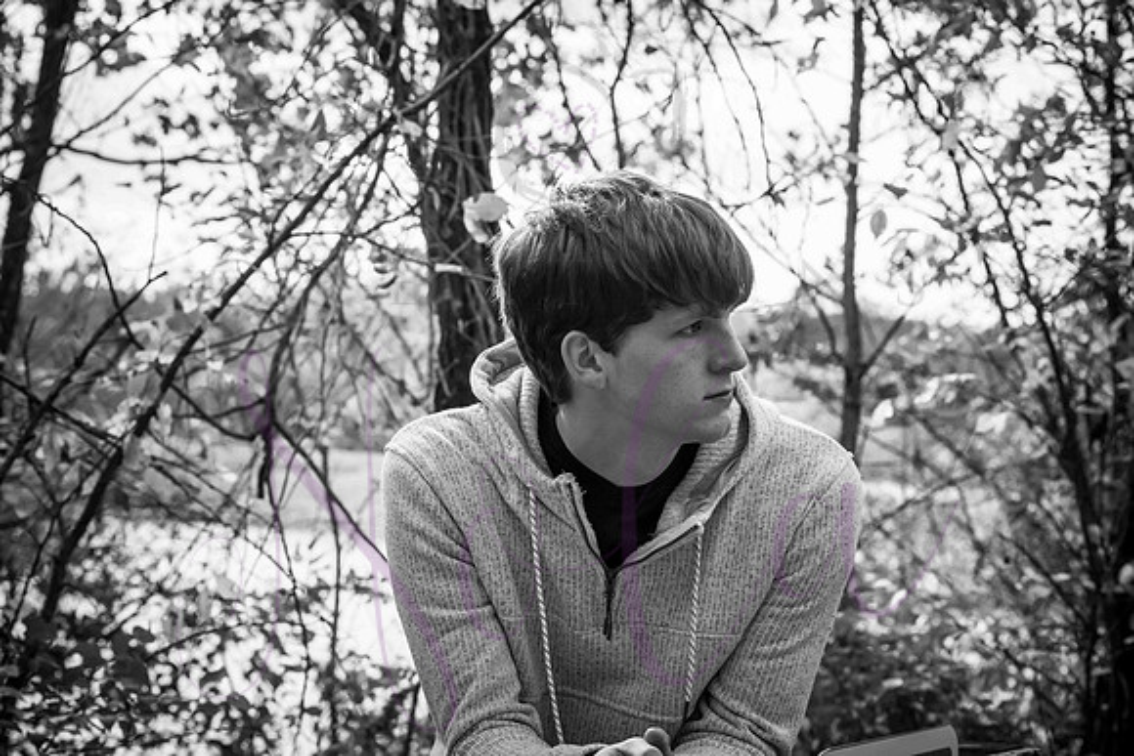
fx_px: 3308
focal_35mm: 105
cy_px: 378
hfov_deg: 19.5
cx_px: 567
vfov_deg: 13.0
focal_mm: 105
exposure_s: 1/640
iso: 800
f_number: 11
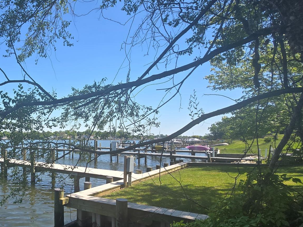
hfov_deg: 64.4
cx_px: 43
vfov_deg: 58.3
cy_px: 138
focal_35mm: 23
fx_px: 201
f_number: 2.2
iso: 25
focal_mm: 1.7
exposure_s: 1/629
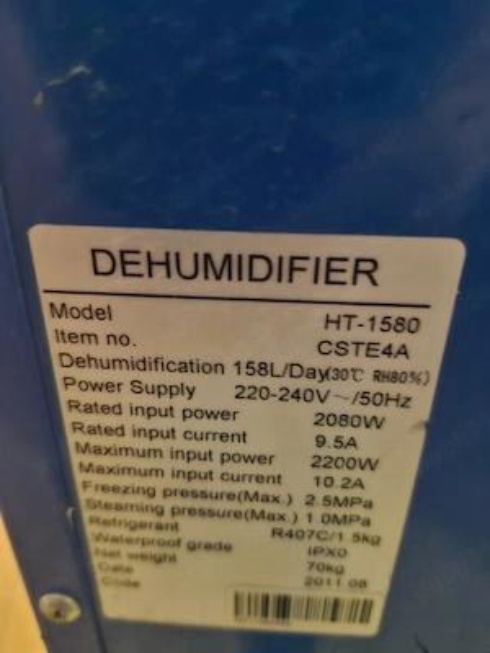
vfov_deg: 73.9
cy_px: 326
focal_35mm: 23
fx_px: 434
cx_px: 245
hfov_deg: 58.9
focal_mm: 5.54
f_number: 1.8
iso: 1600
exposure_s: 1/20
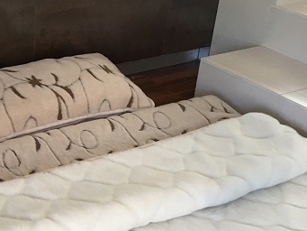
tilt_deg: -37.7
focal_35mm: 68
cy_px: 255
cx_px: 16
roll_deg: -0.5
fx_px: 603
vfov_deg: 20.6
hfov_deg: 27.3
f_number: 2.2
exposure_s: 1/33
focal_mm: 4.15
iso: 100
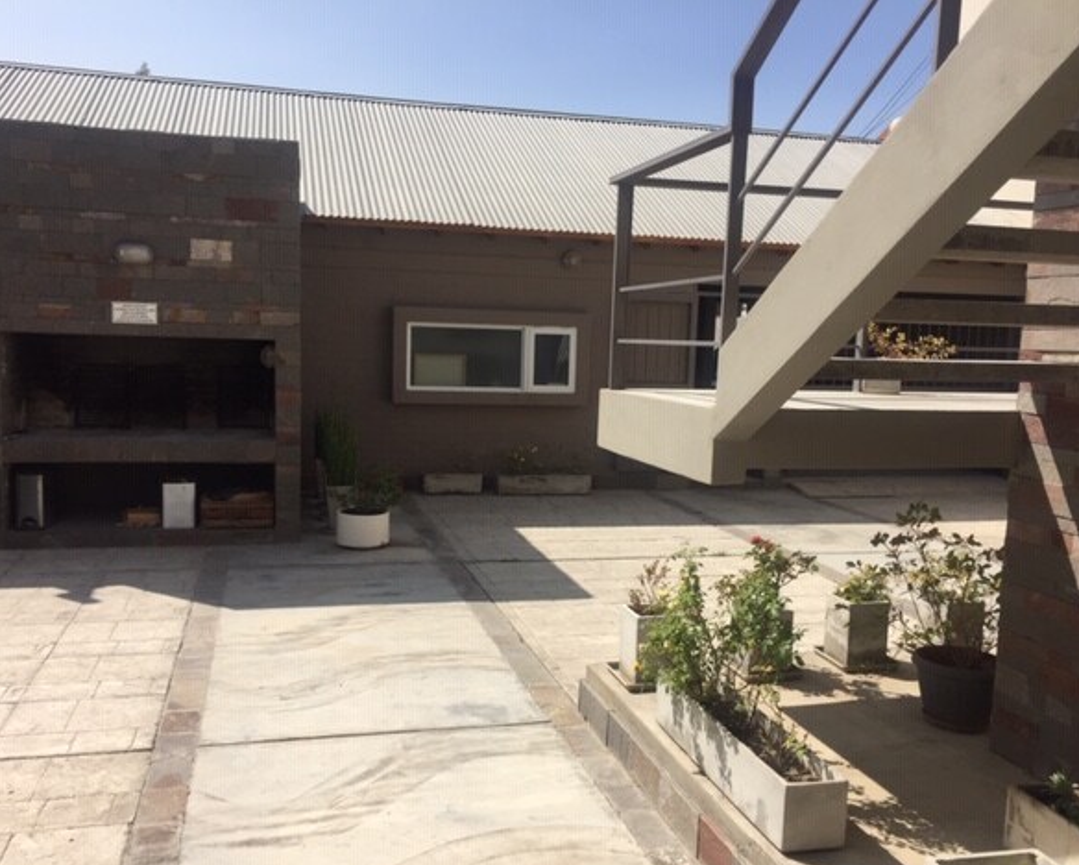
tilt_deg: -7.3
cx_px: 525
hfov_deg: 57.1
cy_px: 442
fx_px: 991
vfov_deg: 47.2
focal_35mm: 31
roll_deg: -3.6
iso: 32
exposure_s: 1/2475
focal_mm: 4.15
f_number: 2.2
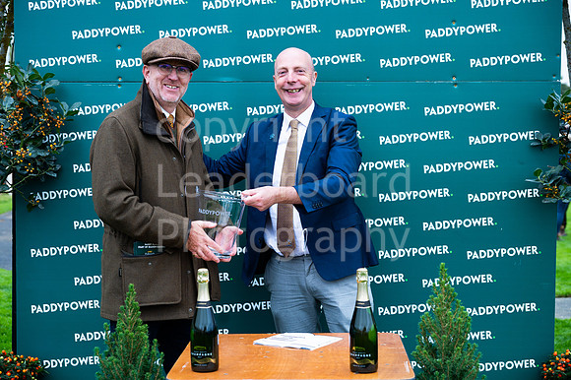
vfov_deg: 22.6
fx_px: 953
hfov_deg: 33.4
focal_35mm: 60
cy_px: 190
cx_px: 285
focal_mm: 57
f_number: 4
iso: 500
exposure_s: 1/500
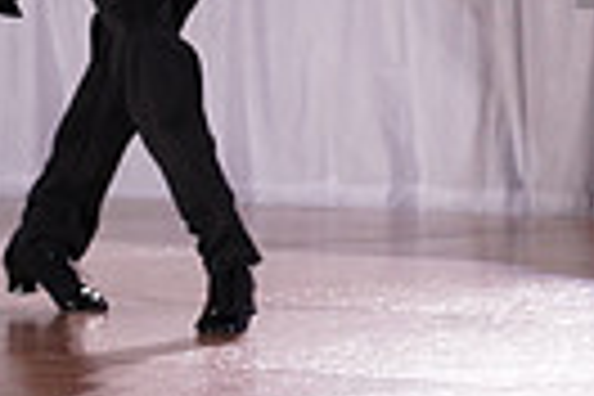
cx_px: 1066
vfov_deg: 3.0
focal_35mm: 461
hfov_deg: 4.4
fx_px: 7606
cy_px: -110
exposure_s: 1/200
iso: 1600
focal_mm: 105
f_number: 5.6
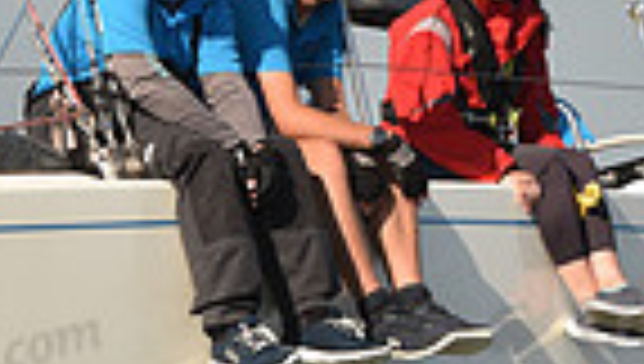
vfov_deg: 2.6
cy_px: 101
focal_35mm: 475
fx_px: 8125
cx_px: 338
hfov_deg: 4.5
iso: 250
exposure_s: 1/1000
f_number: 5
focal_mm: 112
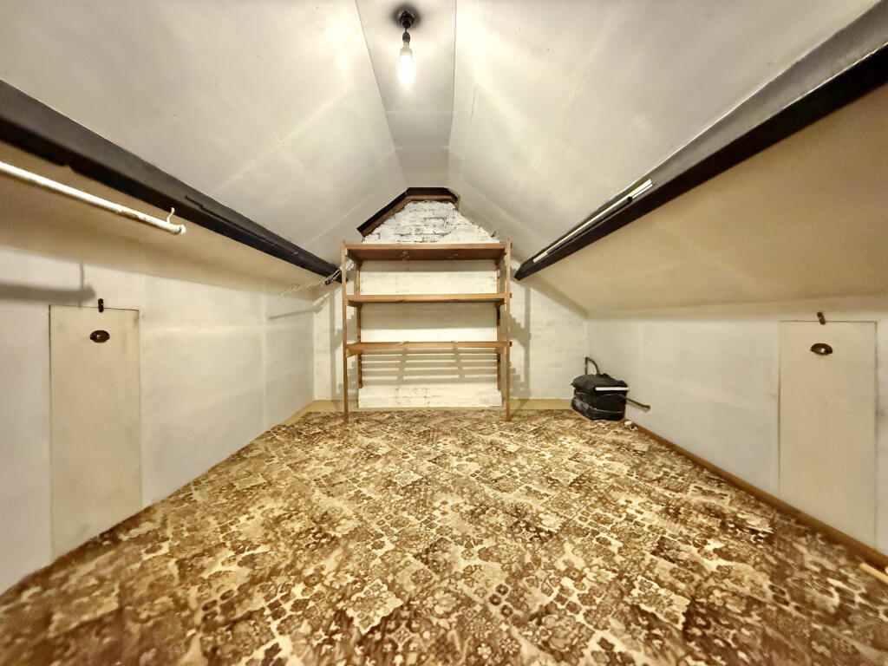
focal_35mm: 14
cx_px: 444
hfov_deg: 102.1
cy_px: 333
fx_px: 359
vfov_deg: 85.7
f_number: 2.2
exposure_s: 1/50
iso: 1250
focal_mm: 2.22
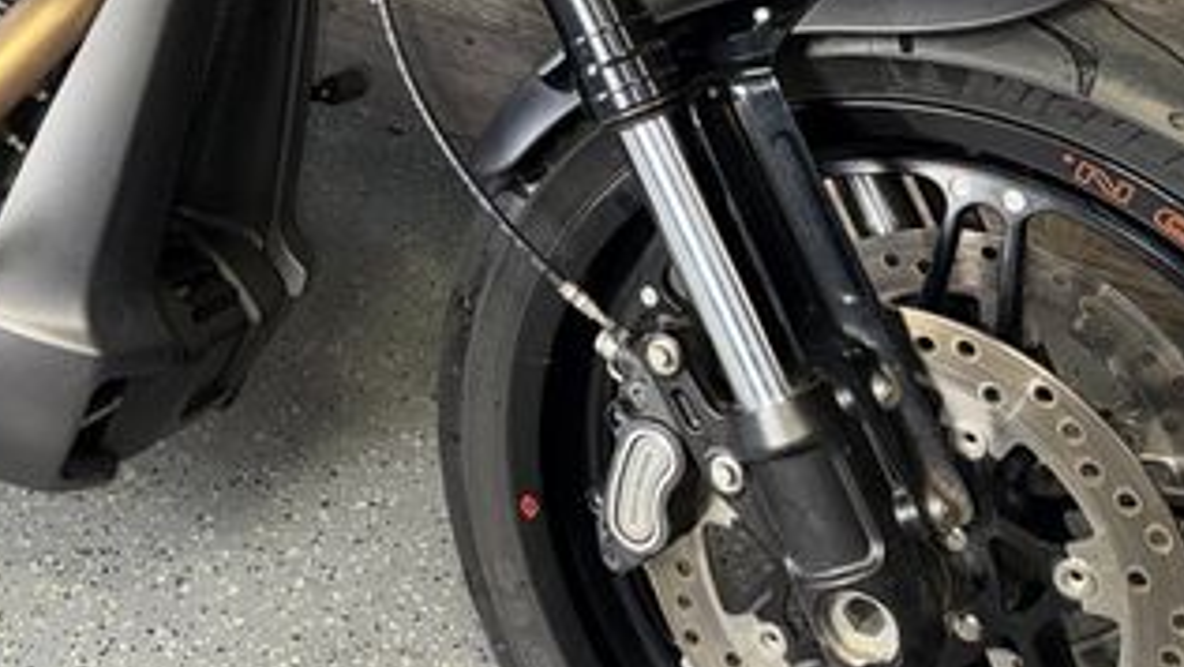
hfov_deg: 37.3
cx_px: 184
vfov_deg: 20.7
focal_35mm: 53
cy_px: -199
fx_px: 1664
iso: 64
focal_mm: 6.76
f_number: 1.78
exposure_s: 1/16
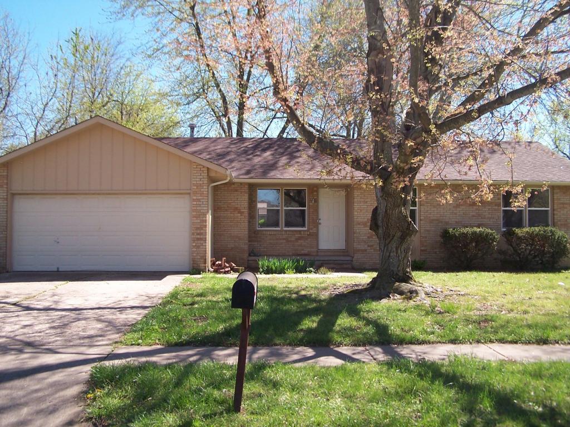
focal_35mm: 38
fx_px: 626
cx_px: 285
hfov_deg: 49.0
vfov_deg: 37.7
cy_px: 214
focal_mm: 6.3
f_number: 2.8
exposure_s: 1/500
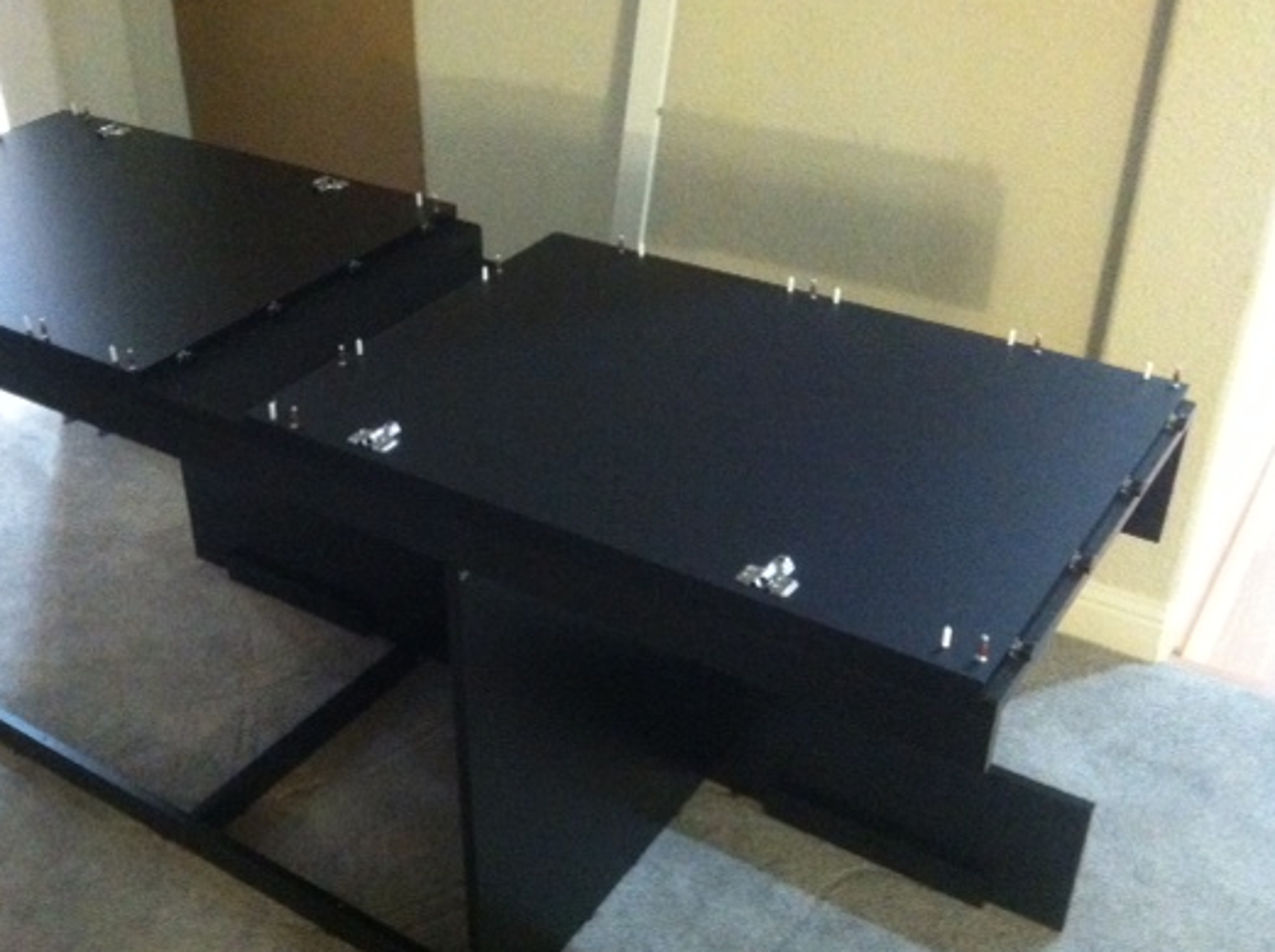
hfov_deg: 43.8
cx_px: 533
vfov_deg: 33.5
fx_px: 1581
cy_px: 516
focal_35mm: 43
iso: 1000
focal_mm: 3.85
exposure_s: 1/15
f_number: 2.8
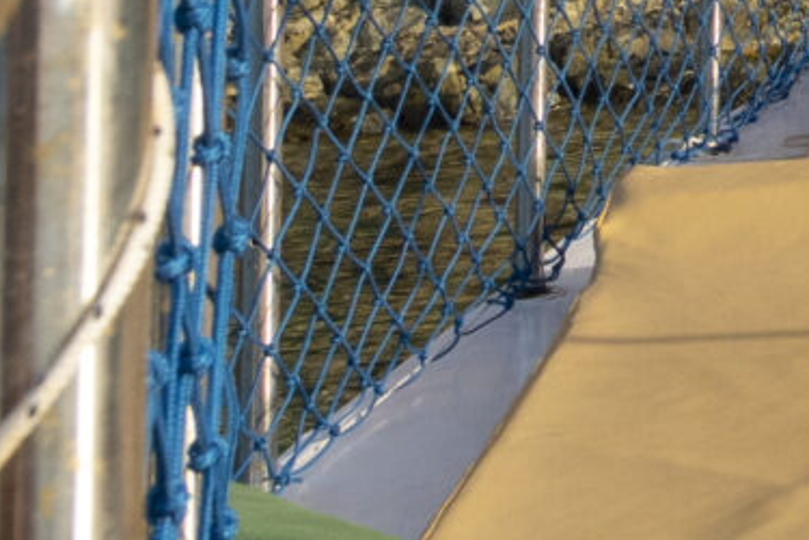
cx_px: 2272
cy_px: -360
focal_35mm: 123
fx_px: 2764
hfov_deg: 11.5
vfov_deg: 10.6
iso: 200
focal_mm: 12
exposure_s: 1/320
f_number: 9
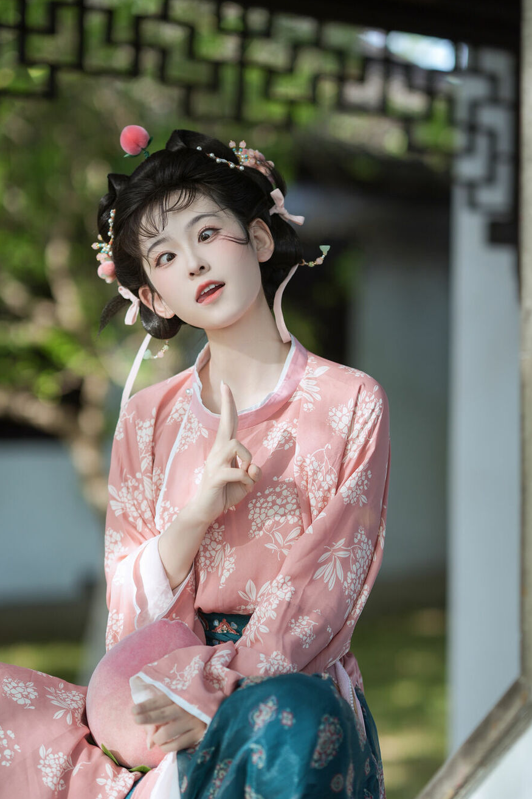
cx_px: 303
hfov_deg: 13.4
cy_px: 448
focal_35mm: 102
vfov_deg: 20.0
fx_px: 2261
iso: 160
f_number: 1.8
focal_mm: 85
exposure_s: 1/800
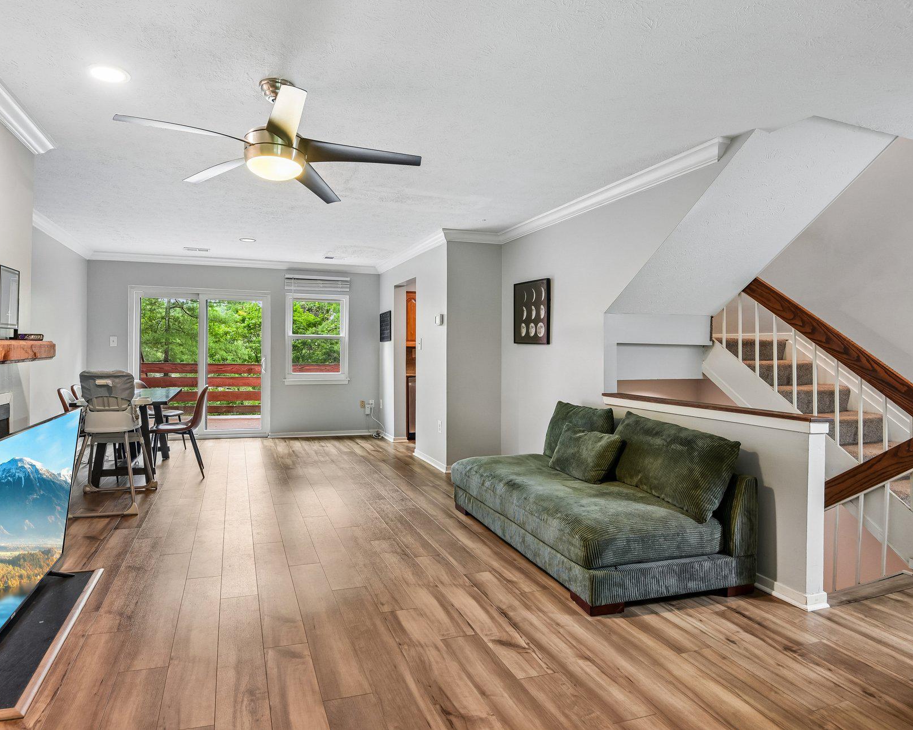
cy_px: 346
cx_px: 398
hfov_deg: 82.9
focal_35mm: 19
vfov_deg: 70.8
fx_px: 513
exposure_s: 1/8
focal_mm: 16
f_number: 8
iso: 400
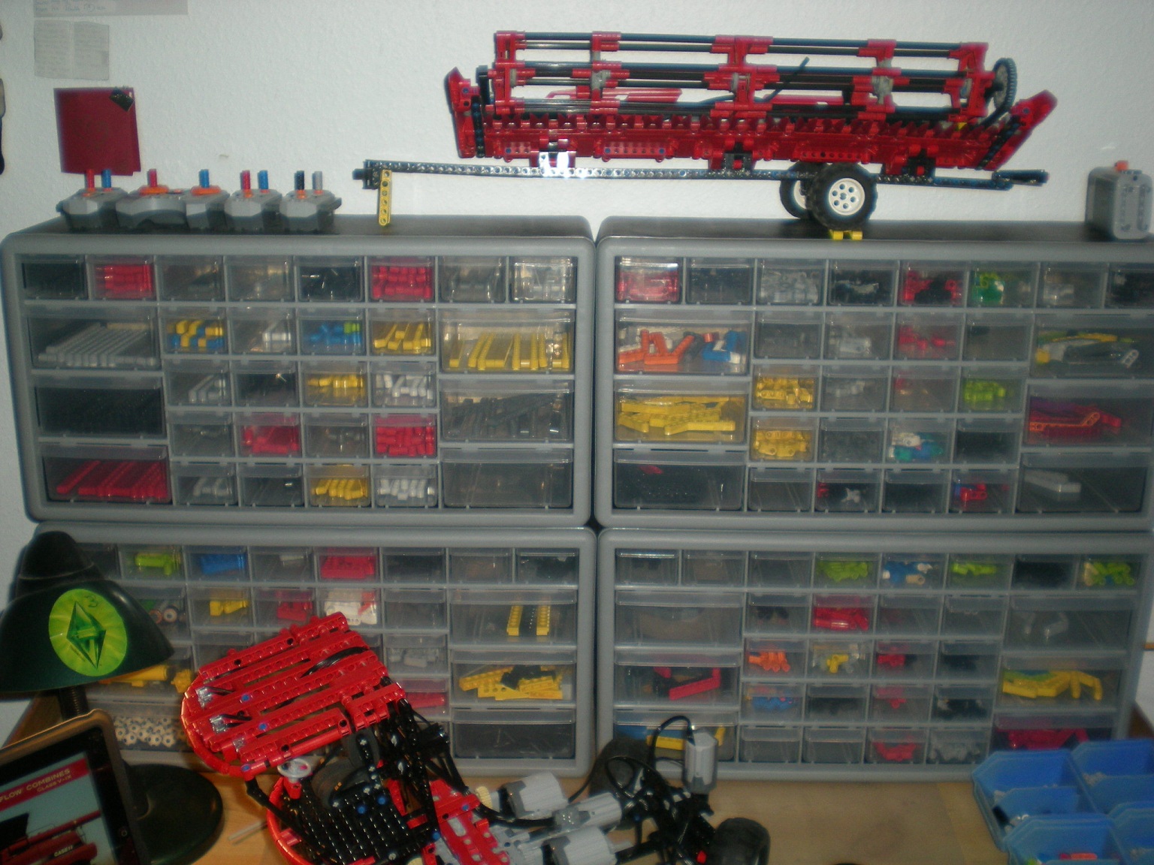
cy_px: 432
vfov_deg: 37.7
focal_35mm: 38
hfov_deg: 49.0
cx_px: 577
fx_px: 1267
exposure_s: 1/60
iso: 100
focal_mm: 6.3
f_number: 3.1
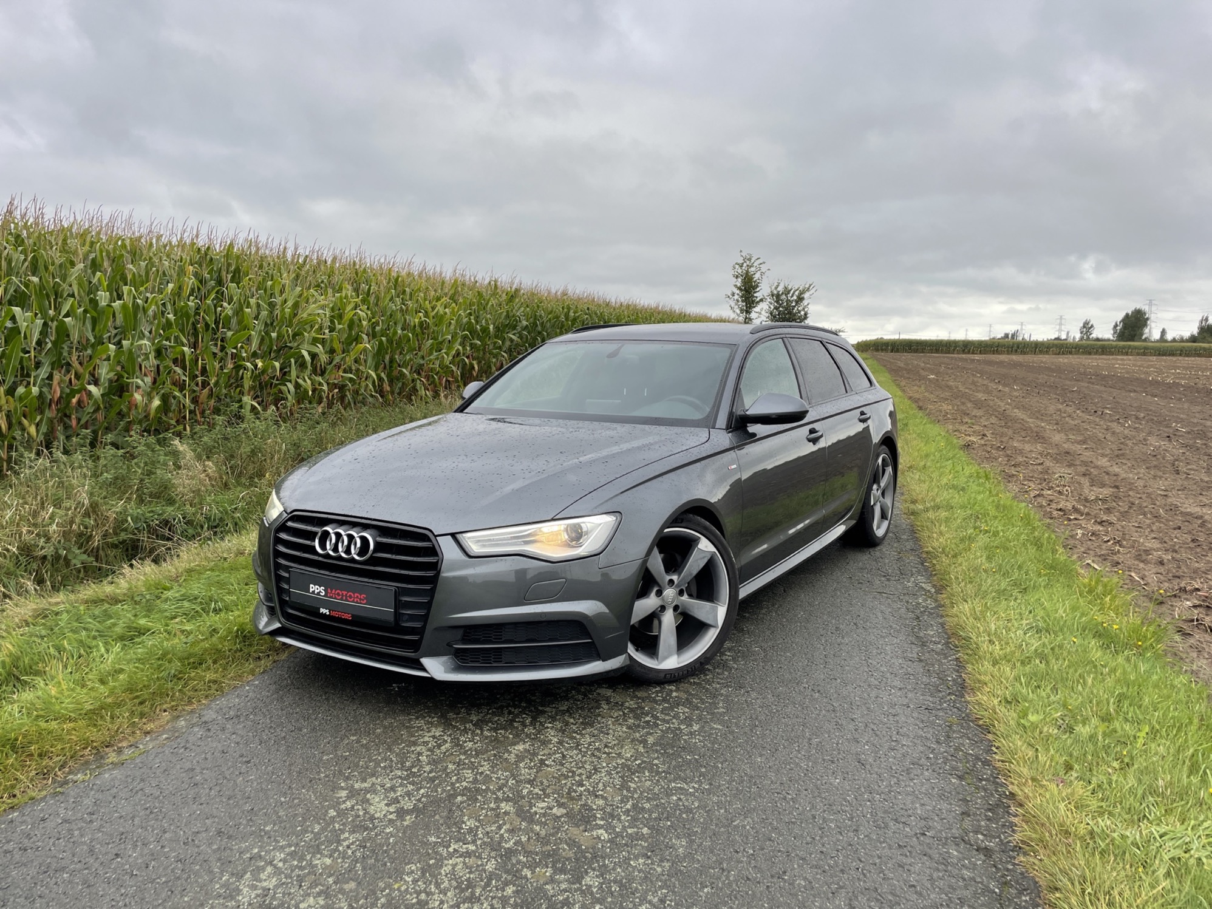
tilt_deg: -6.3
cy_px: 454
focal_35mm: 26
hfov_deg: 67.3
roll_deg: -1.2
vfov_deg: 53.1
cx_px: 606
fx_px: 910
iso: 32
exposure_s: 1/364
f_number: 1.6
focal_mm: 4.2
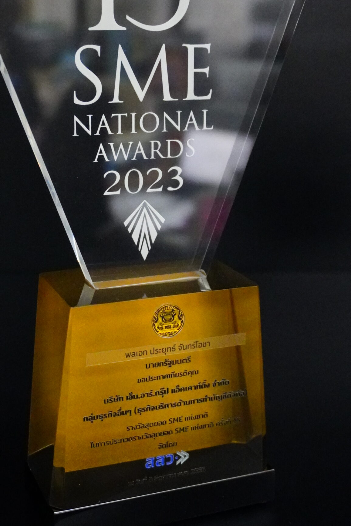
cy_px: 184
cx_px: 148
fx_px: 874
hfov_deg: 22.7
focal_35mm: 60
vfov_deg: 33.3
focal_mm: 27
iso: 12800
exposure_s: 1/100
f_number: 4.5
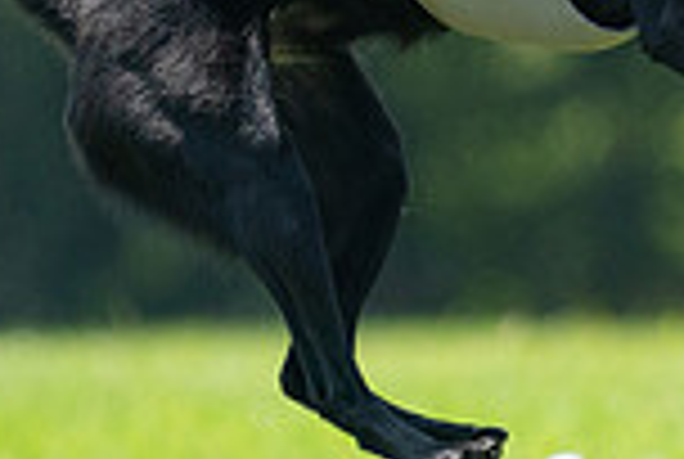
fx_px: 30383
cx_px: 986
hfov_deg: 1.3
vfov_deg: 0.9
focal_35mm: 1596
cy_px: -209
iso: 2500
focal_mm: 419
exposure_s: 1/4000
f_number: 6.3
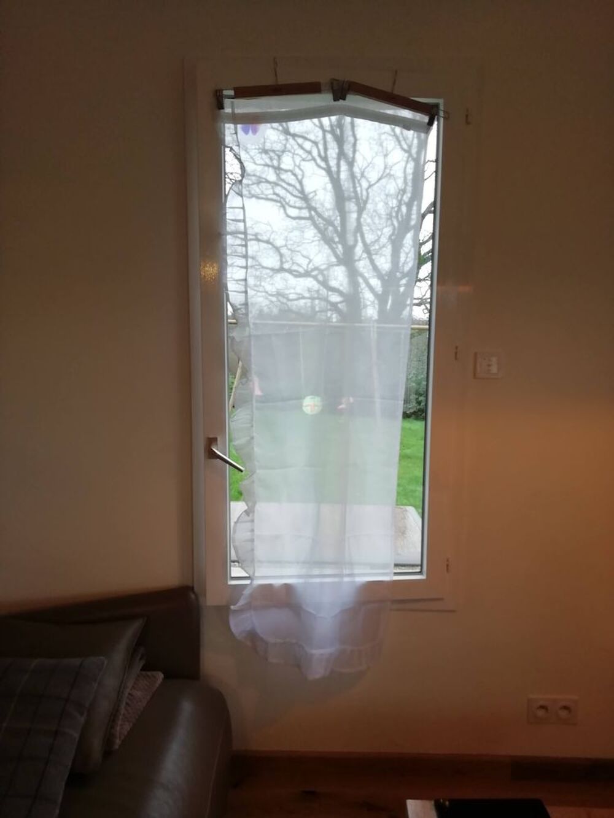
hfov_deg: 53.1
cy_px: 409
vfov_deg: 67.3
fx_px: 615
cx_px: 307
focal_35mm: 26
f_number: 2.2
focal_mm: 3.21
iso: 80
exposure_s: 1/33.3
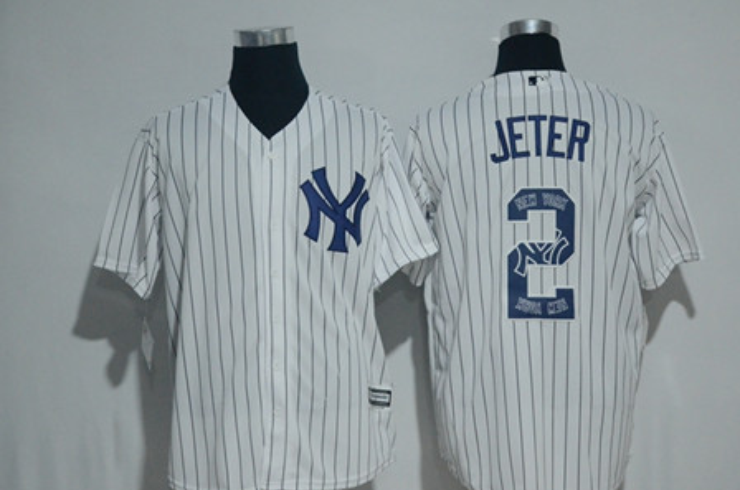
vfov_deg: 15.6
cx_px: 400
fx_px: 1785
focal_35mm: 87
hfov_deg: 23.4
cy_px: 260
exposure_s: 1/60
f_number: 4.8
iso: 4000
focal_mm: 52
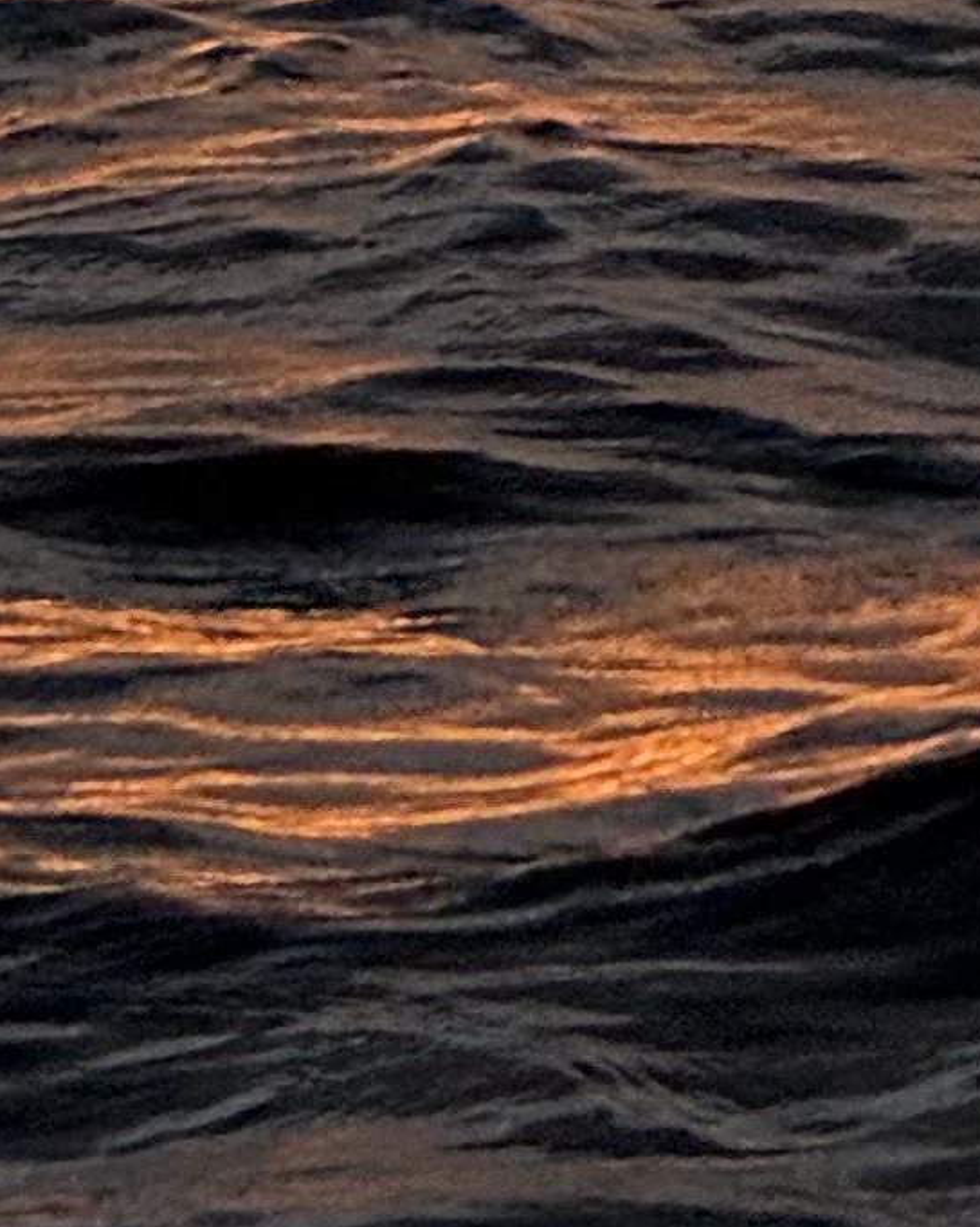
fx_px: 25184
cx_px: -969
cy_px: -1986
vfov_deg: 2.8
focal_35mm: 694
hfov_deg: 2.2
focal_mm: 15.66
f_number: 2.8
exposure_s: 1/891
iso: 64
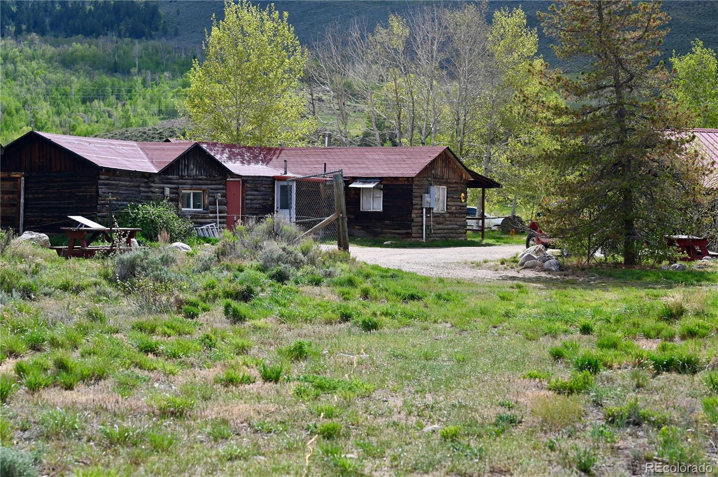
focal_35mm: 68
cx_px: 359
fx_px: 1355
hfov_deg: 29.7
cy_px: 238
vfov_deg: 20.0
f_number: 5.6
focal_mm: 68
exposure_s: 1/250
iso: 140
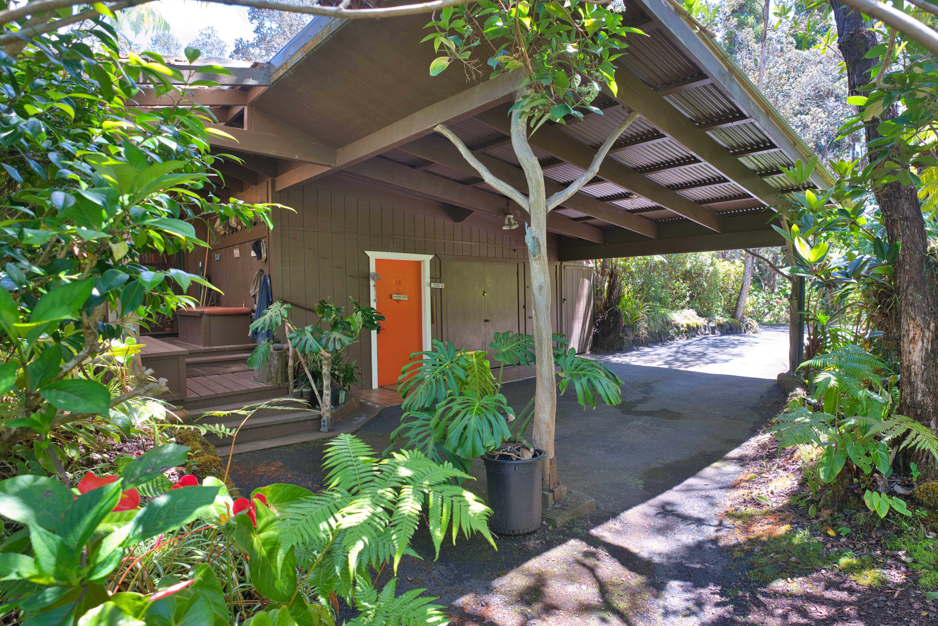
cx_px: 532
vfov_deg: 65.2
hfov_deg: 87.1
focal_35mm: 19
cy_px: 305
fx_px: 489
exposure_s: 1/40
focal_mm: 14.6
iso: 50
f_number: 4
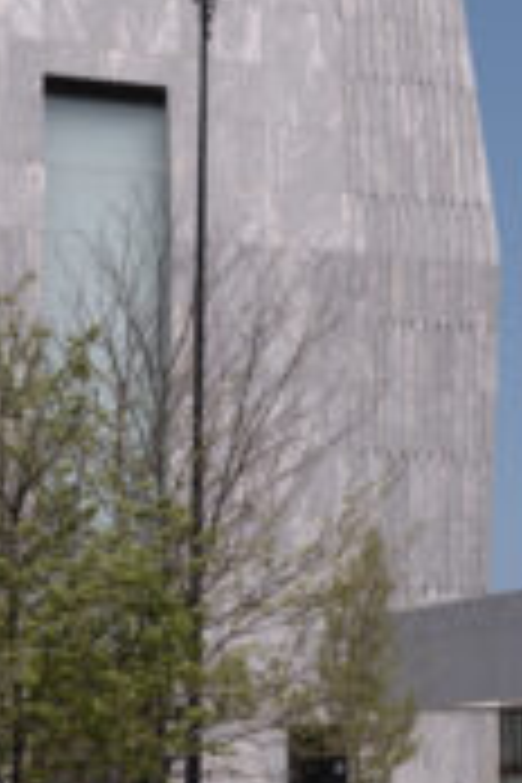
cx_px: 522
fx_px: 2806
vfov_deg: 15.8
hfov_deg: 10.5
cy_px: 166
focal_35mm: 129
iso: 160
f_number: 8
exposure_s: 1/1000
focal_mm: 28
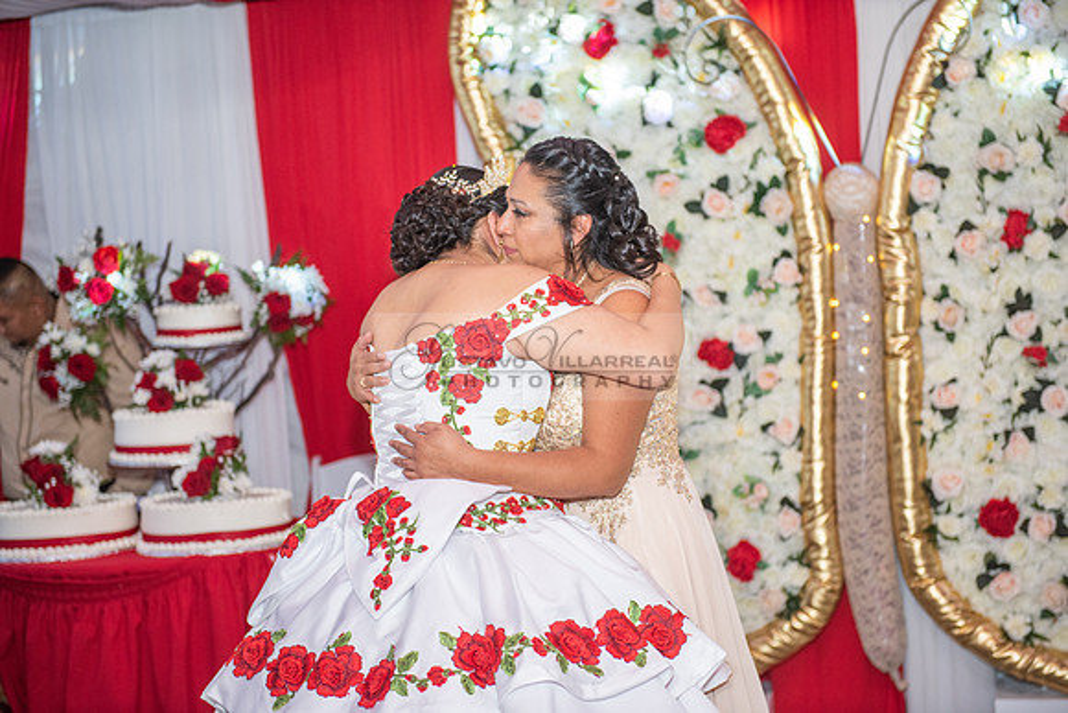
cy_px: 356
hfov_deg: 28.8
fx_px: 2077
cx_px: 534
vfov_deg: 19.5
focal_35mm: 70
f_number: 3.2
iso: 800
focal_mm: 70
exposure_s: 1/160
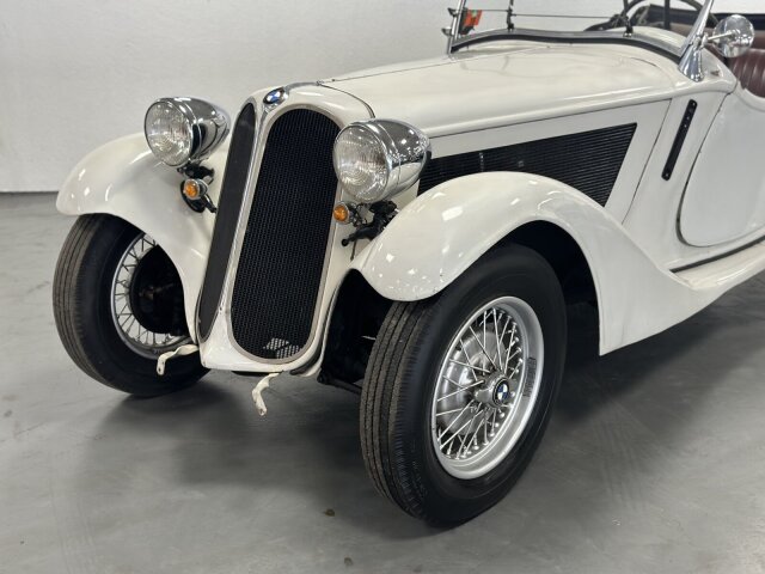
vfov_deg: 30.3
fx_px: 1061
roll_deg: -0.4
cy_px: 287
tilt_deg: -15.1
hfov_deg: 39.7
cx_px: 382
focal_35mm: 48
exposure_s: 1/50
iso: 100
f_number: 1.78
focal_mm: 6.86
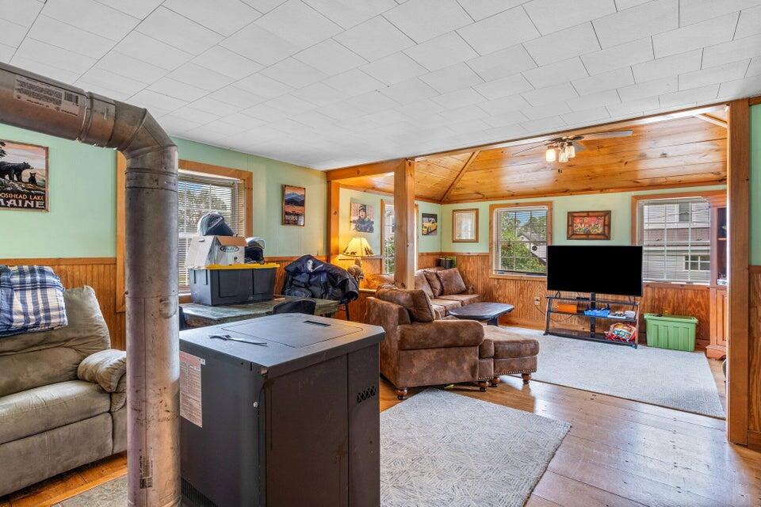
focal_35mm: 17
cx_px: 380
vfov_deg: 70.4
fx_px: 359
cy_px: 254
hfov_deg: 93.3
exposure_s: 6
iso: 100
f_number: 9
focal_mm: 17
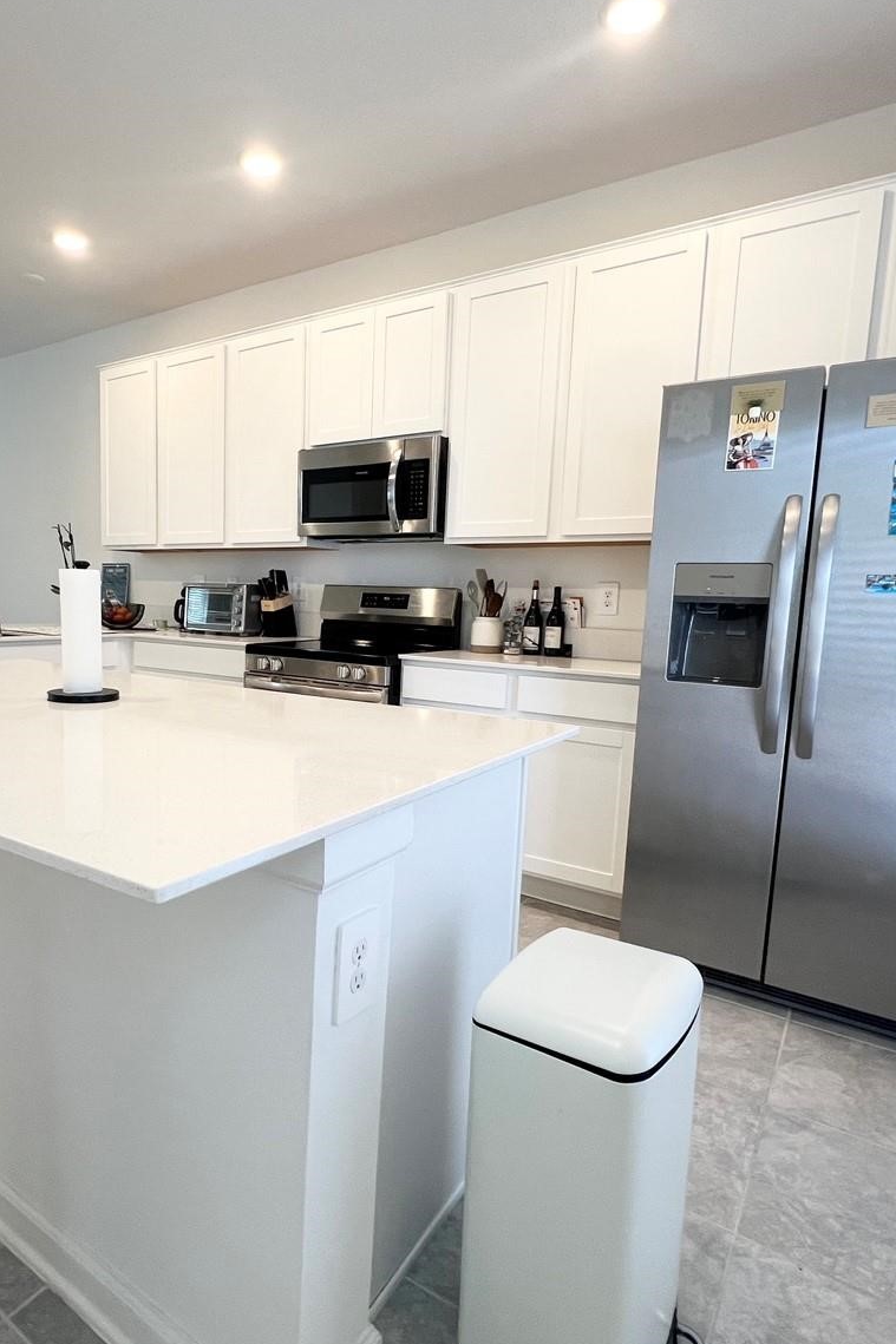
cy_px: 691
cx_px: 339
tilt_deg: -7.2
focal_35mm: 19
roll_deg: -1.4
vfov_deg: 86.9
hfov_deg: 63.7
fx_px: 709
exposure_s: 1/120
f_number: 1.8
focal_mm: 1.57
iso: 160
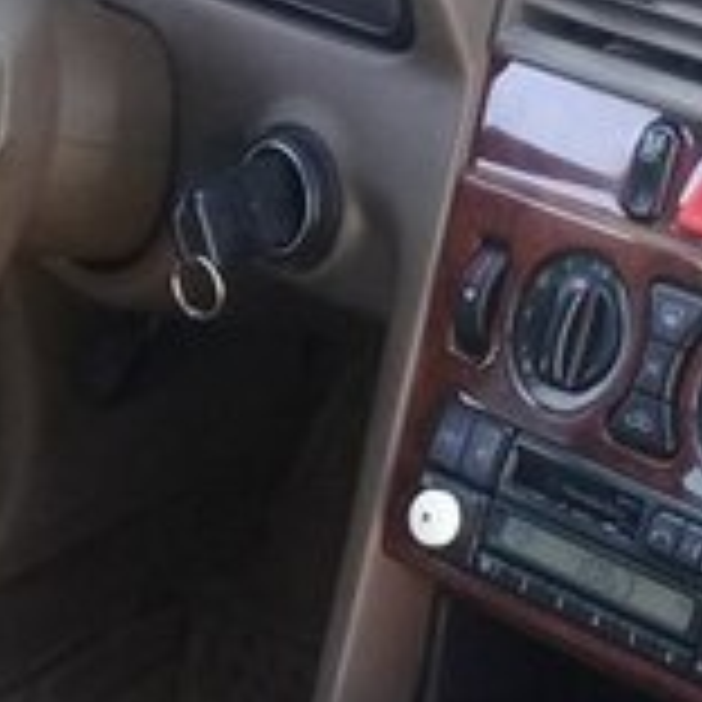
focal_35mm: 116
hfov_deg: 15.0
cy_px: 920
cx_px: 464
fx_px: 2661
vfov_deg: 14.4
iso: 64
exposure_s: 1/50
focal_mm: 3.3
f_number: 2.2
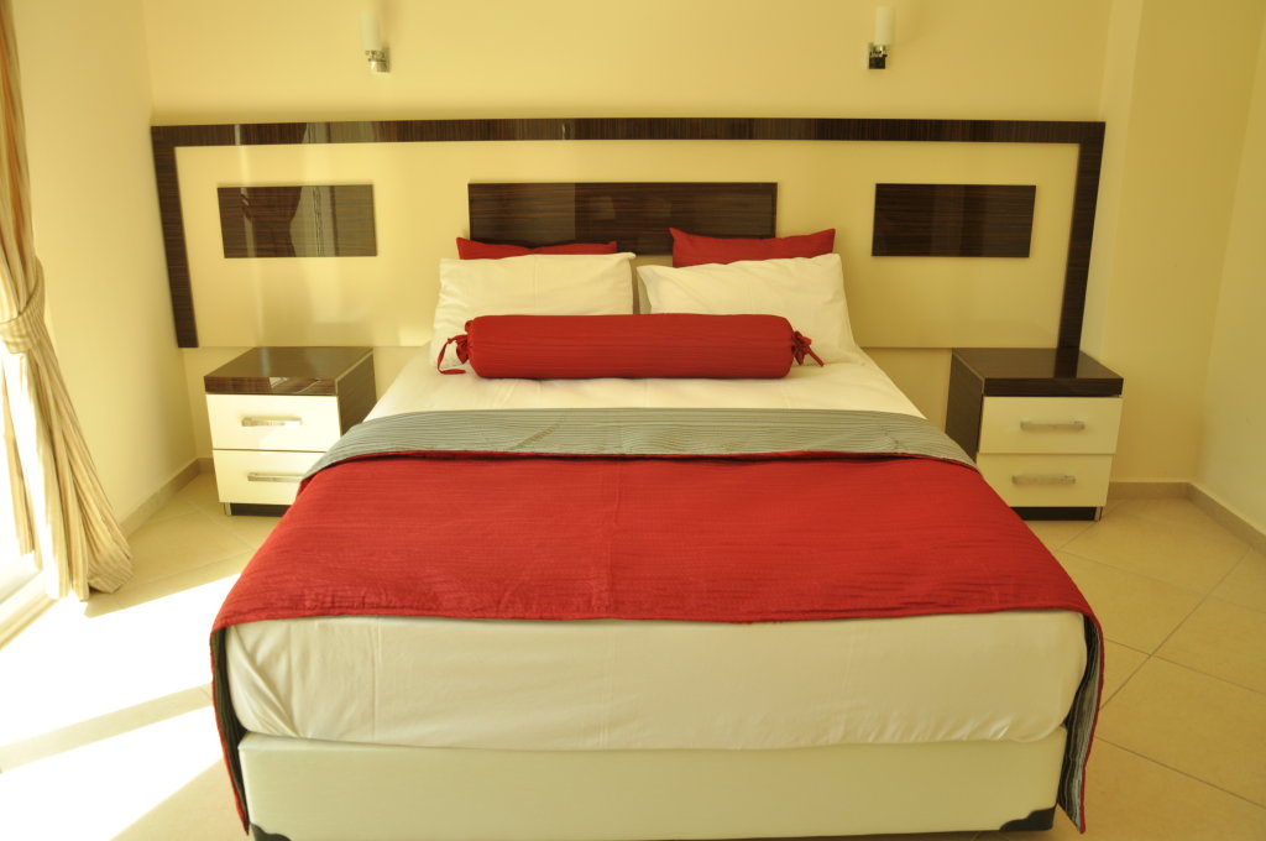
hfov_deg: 67.4
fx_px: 948
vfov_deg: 47.8
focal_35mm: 27
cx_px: 633
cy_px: 420
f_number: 5.6
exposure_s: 1/125
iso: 200
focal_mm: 18
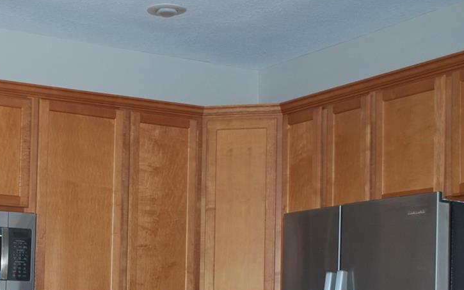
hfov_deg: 24.8
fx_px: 1024
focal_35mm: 81
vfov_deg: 15.7
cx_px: 52
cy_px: 303
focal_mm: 24
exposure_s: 1/60
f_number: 4.2
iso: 200
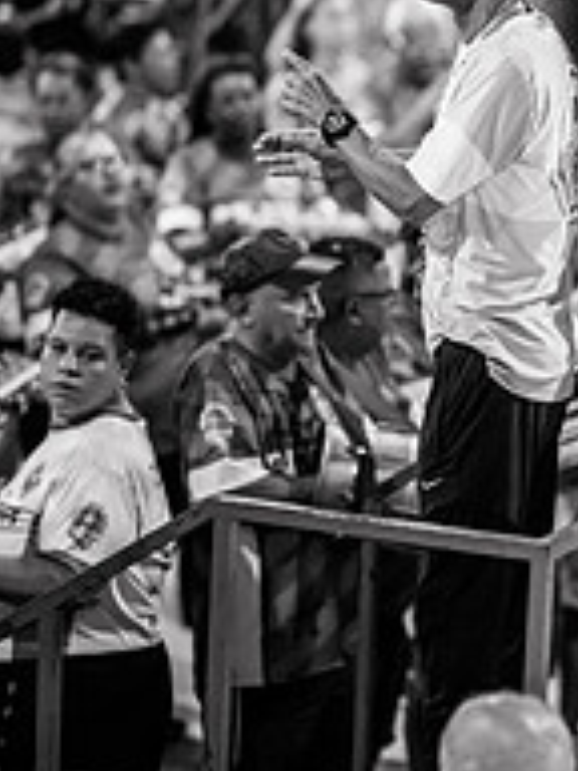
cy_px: 277
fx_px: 4275
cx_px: 570
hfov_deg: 7.7
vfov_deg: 10.3
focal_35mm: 192
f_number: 1.2
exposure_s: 1/640
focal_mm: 85
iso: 1000
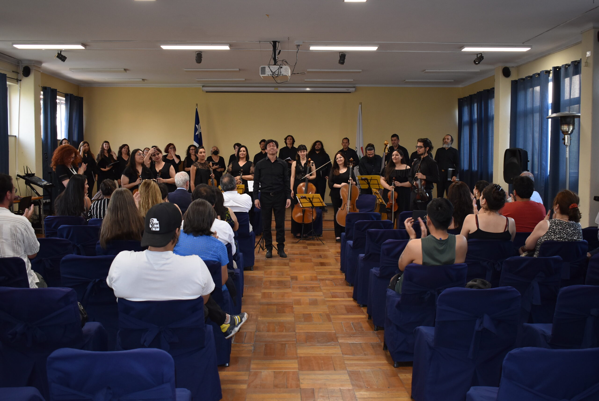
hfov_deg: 51.3
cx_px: 300
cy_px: 200
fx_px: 624
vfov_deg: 35.6
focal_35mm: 38
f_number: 4
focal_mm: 25
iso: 800
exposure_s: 1/60
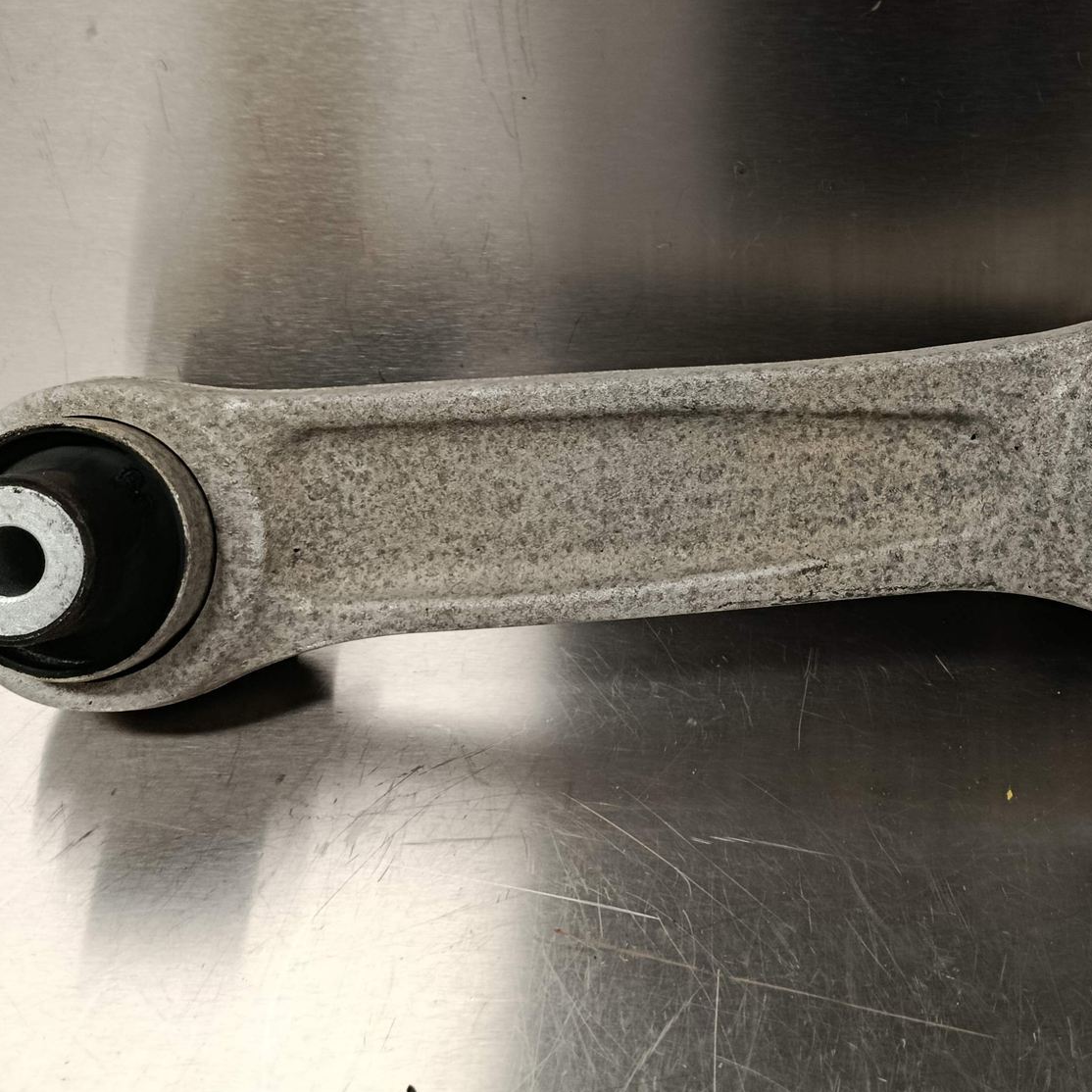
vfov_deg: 42.6
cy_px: 422
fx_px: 1392
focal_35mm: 39
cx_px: 902
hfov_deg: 40.7
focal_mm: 5.24
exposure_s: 1/50
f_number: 1.7
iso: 861
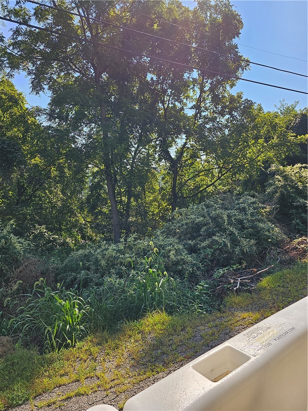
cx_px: 154
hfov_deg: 58.9
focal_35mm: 23
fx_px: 273
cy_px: 206
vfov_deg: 73.9
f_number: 1.7
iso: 20
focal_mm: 6.3
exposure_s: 1/1182
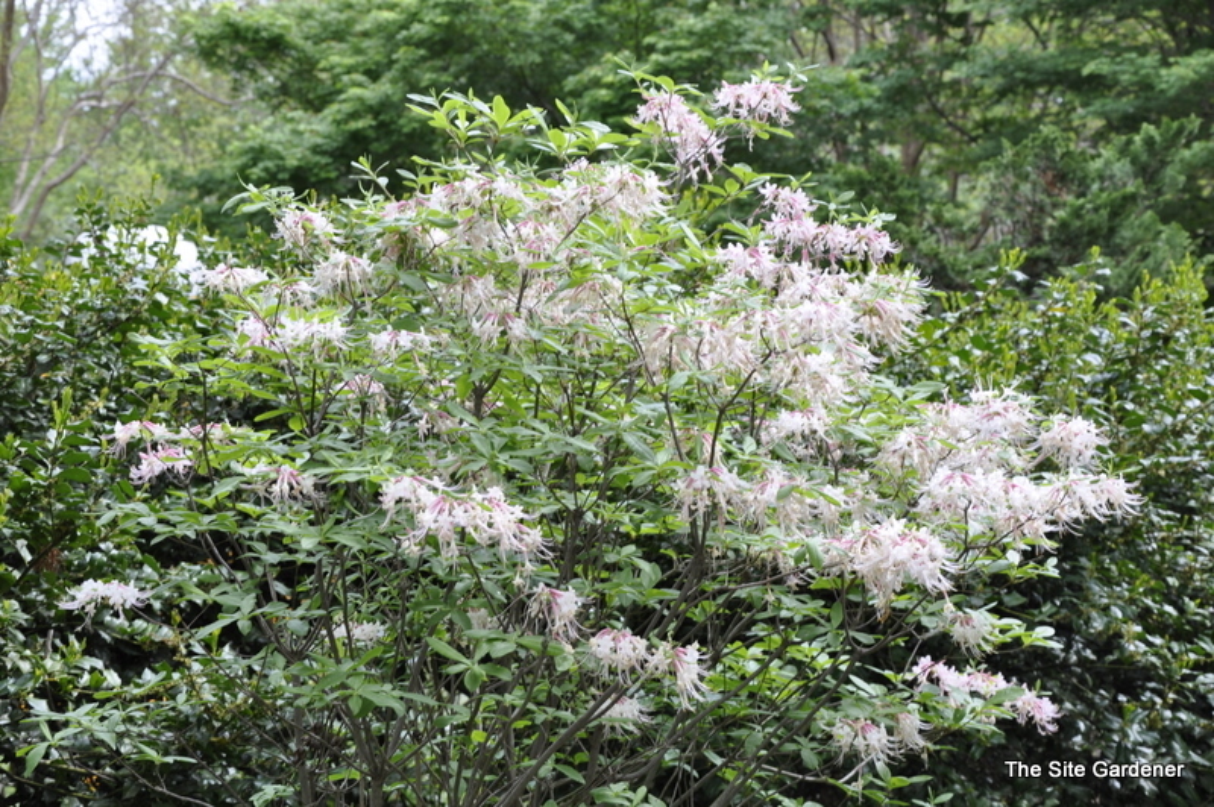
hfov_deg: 28.1
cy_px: 404
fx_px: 2426
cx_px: 607
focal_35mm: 72
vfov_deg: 18.9
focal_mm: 48
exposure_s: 1/100
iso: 200
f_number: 10
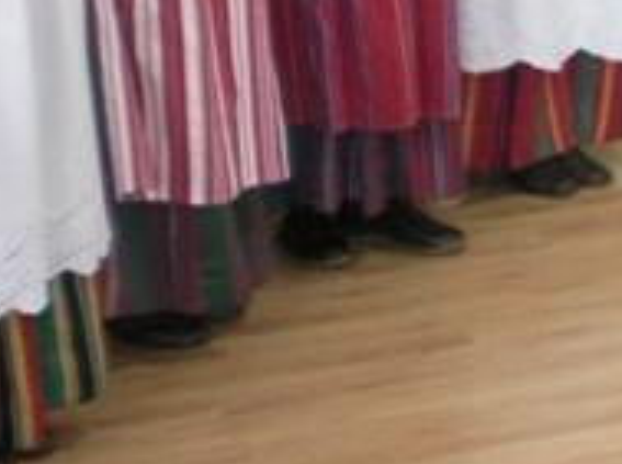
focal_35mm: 129
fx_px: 2314
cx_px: 1027
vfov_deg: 11.1
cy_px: -191
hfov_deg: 14.0
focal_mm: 6.3
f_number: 3.1
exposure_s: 1/38.3
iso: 400
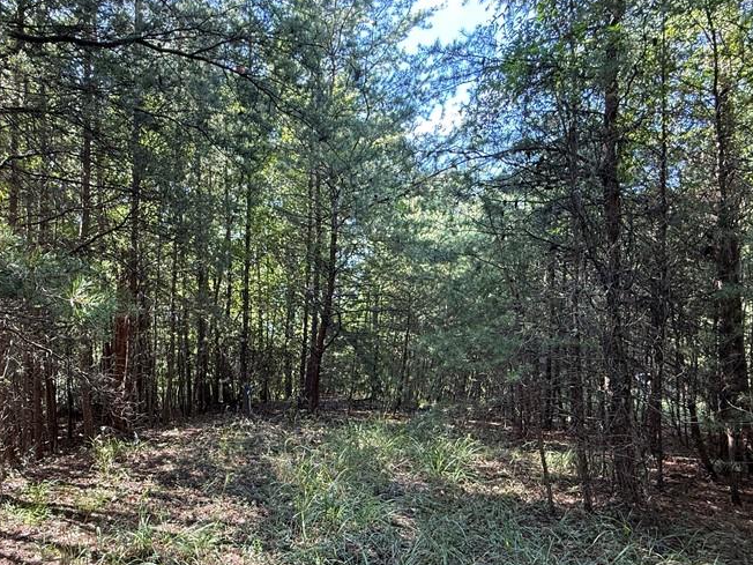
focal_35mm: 22
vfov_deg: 59.2
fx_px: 479
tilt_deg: -3.0
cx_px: 300
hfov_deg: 75.5
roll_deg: -1.0
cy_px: 391
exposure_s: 1/99
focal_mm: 2.22
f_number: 2.2
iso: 160
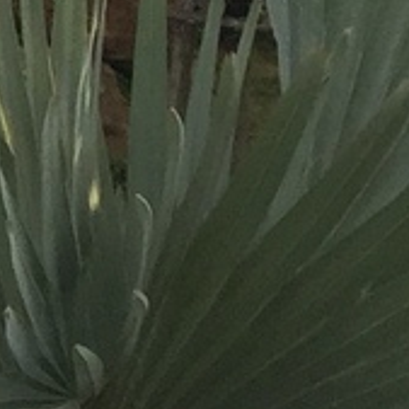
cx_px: -1130
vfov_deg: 6.7
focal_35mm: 243
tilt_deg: -5.2
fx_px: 3248
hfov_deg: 6.2
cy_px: -687
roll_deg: -0.4
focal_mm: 4.15
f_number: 2.2
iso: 32
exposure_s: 1/1364
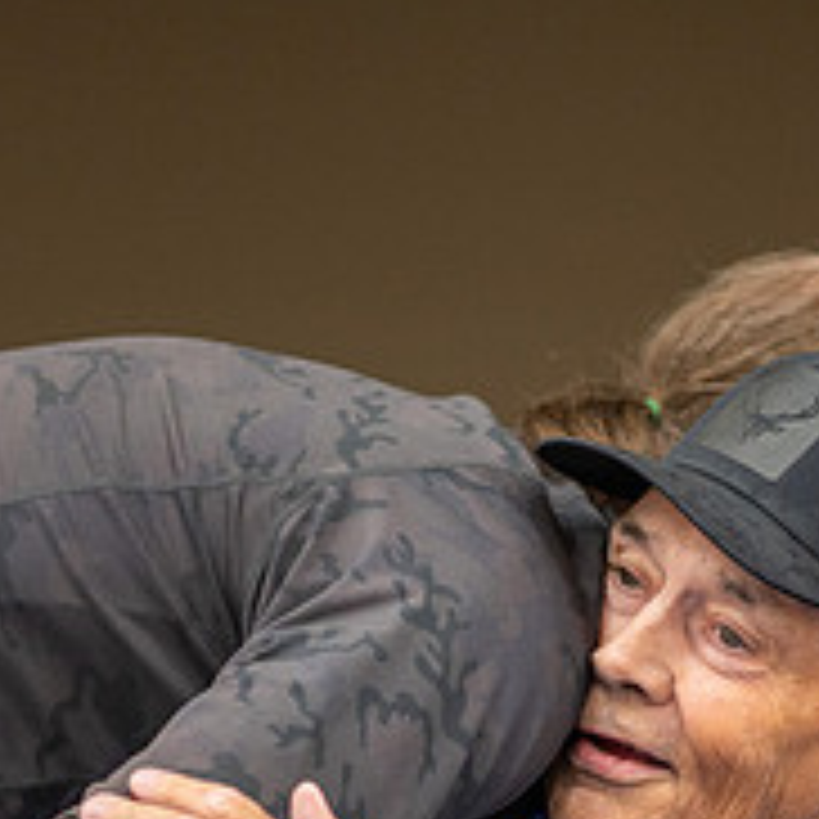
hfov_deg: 5.5
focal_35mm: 318
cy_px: 810
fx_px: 8512
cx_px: 450
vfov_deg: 5.5
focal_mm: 105
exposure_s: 1/320
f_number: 1.6
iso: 640
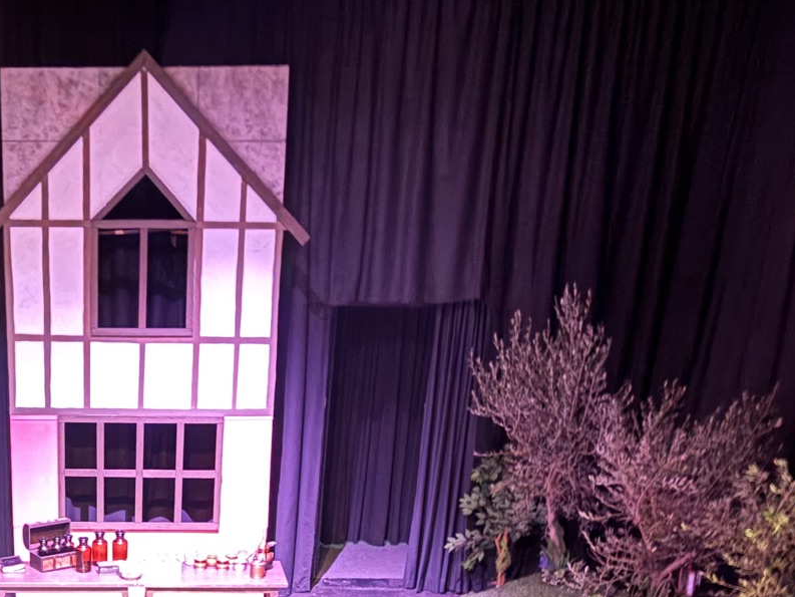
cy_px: 676
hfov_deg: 31.4
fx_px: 1355
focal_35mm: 59
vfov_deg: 23.2
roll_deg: -0.6
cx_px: 107
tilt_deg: -22.3
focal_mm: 5.96
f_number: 1.6
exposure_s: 1
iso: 10000
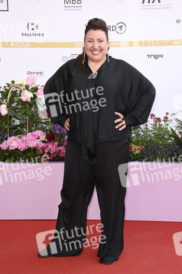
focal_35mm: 68
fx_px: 517
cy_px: 137
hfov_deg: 20.0
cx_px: 91
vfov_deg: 29.7
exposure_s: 1/250
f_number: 6.3
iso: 500
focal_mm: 68
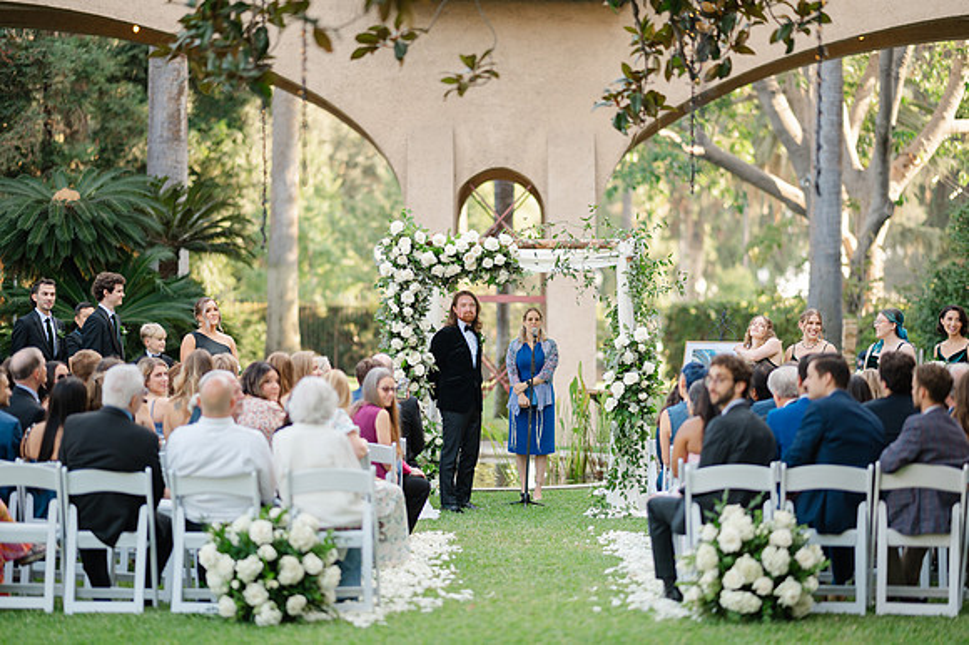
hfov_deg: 19.5
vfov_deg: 13.0
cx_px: 484
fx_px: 2825
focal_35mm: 105
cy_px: 322
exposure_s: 1/800
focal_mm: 105
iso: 100
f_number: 1.4
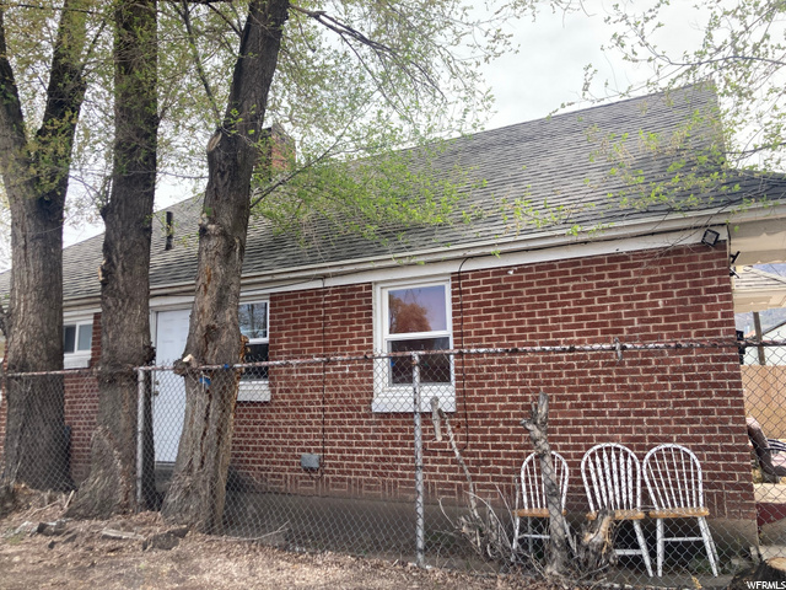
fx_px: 636
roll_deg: +1.9
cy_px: 295
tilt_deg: +8.6
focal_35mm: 28
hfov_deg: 63.4
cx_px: 393
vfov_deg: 49.7
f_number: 1.8
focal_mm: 3.99
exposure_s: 1/759
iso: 20
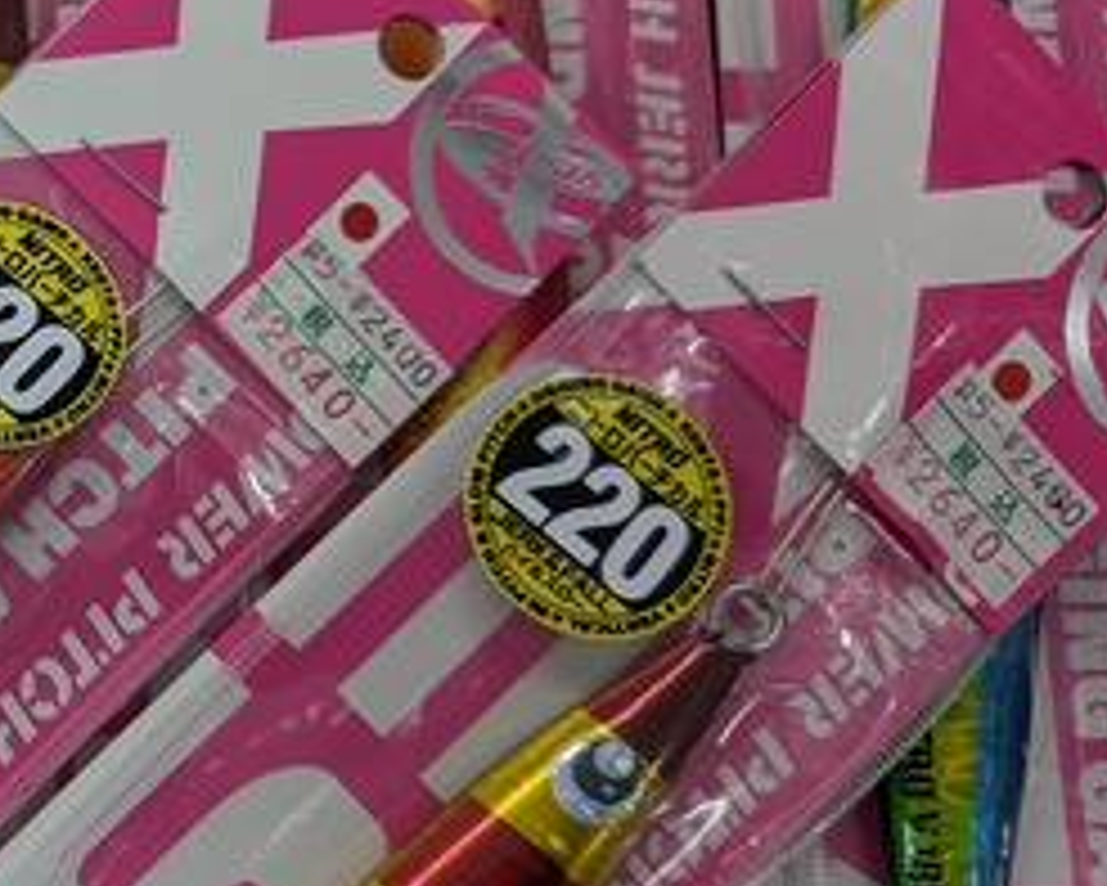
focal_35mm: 61
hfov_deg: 26.8
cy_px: 423
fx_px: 1999
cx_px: -274
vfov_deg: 25.0
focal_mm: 6.9
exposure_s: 1/59.1
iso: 18
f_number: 1.68
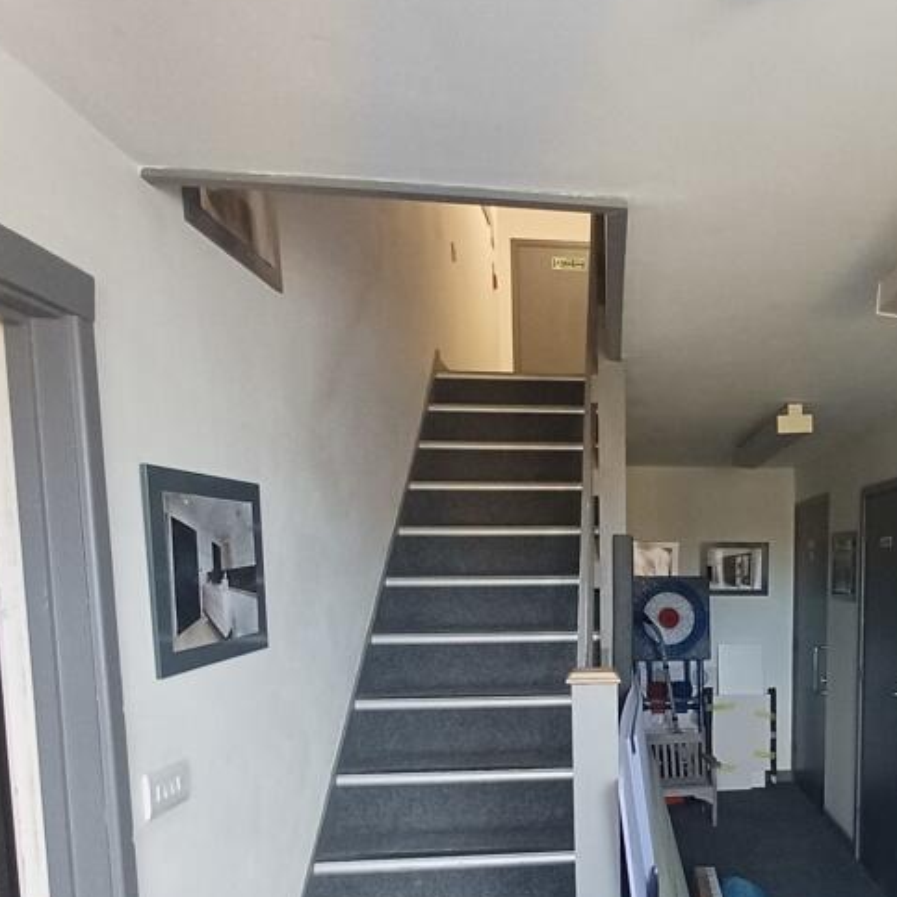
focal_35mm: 30
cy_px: 656
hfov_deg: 51.4
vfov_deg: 52.0
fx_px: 880
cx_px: 687
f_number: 2.2
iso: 200
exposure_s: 1/50
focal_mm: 1.64
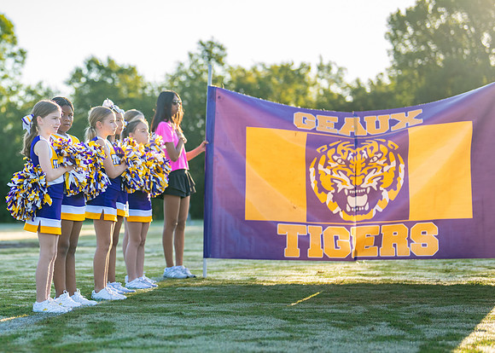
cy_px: 181
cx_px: 100
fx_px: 1214
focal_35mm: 86
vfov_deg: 16.6
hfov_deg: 22.7
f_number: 1.2
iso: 100
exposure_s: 1/2000
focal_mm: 50
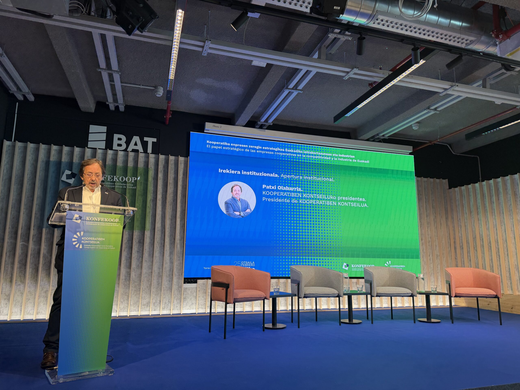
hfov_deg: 71.6
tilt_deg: +9.7
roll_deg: -0.1
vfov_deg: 56.8
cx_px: 260
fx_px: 361
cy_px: 195
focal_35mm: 24
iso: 100
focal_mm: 6.76
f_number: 1.78
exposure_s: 1/100
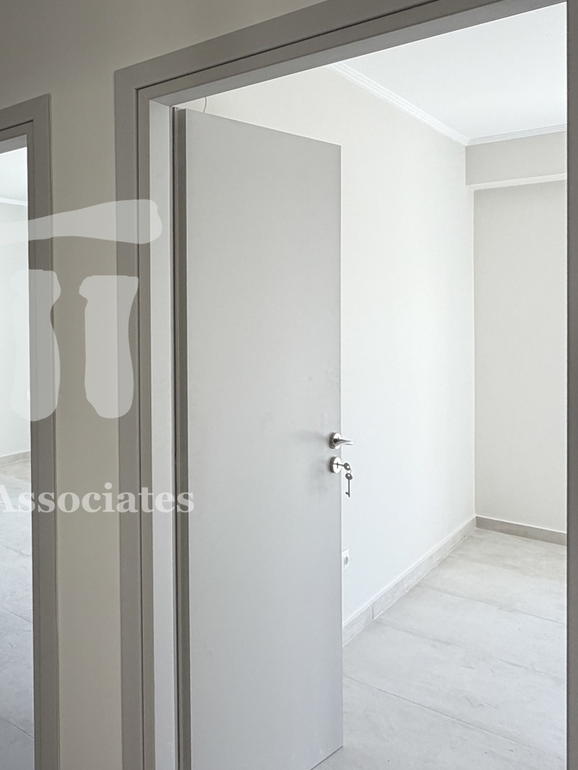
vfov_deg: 59.5
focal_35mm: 30
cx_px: -24
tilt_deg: -0.9
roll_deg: +0.4
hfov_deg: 40.0
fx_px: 668
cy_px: 313
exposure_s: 1/121
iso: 125
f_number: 2.2
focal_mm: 2.22
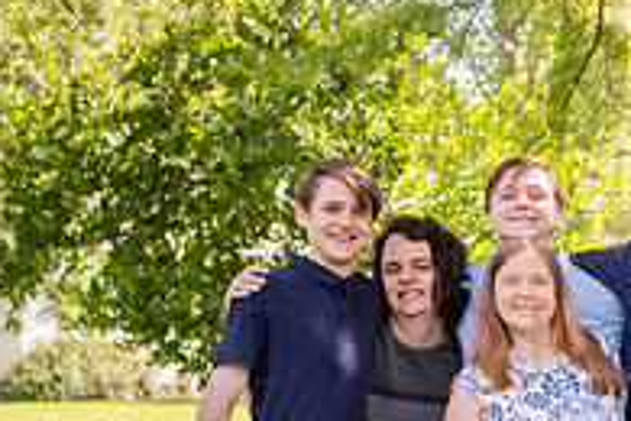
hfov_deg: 13.3
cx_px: 819
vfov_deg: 9.1
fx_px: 2611
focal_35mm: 149
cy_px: 504
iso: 400
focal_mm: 50
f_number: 4
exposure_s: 1/320
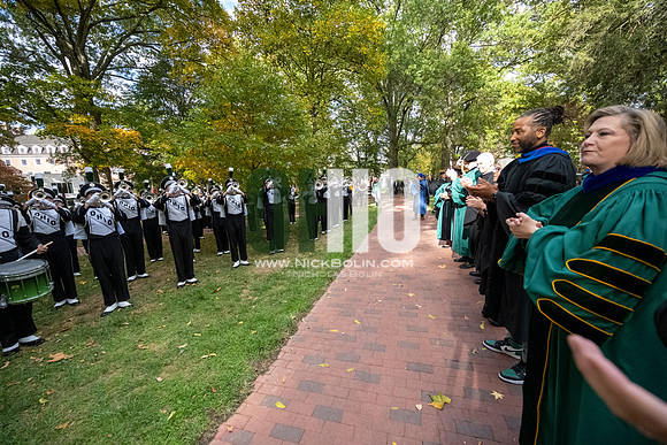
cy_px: 222
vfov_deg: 81.2
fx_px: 259
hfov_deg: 104.2
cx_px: 334
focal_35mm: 14
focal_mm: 14
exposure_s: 1/8000
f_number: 4
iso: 6400
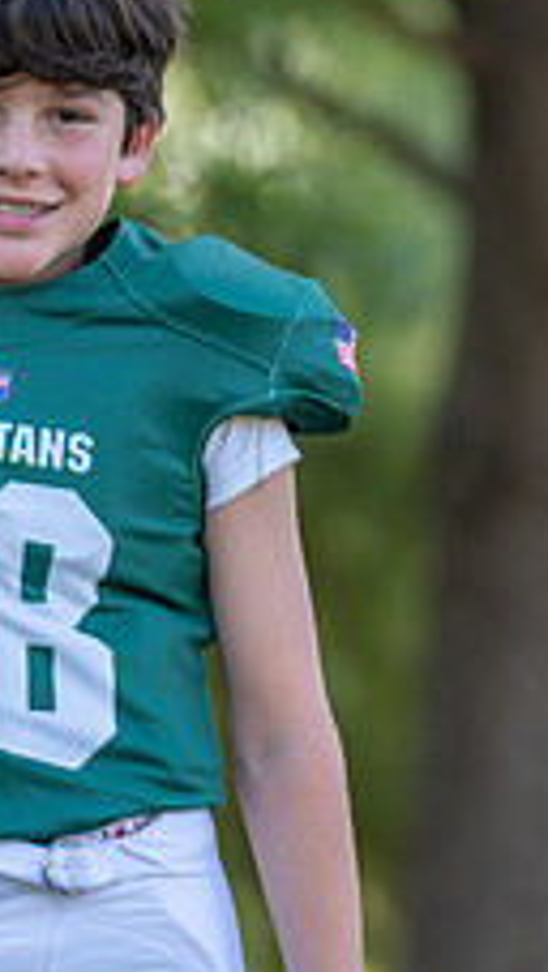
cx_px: 39
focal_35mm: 358
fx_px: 9231
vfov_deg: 6.0
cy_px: 422
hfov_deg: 3.4
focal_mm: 134
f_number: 2.8
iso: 125
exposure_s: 1/320
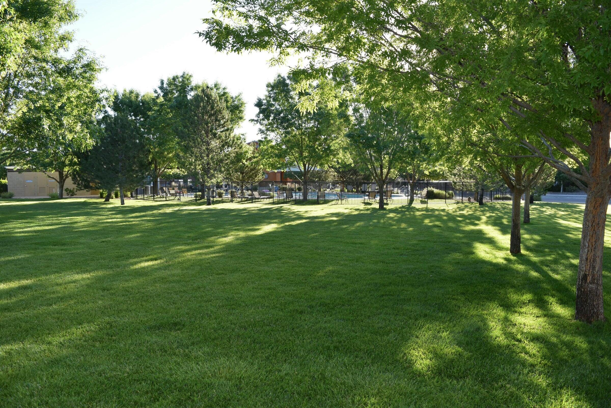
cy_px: 204
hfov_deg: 67.4
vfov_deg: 47.9
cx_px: 306
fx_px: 458
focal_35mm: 27
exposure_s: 1/125
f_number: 5.6
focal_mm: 18
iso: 100
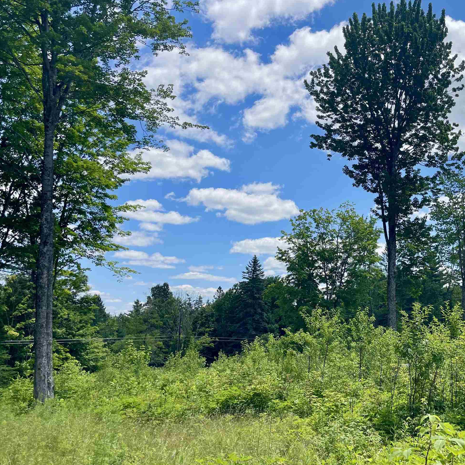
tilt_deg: +8.6
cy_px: 245
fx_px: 532
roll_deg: -0.5
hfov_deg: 46.3
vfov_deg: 47.2
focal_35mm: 35
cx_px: 317
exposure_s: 1/4348
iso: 32
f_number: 1.6
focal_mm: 5.1
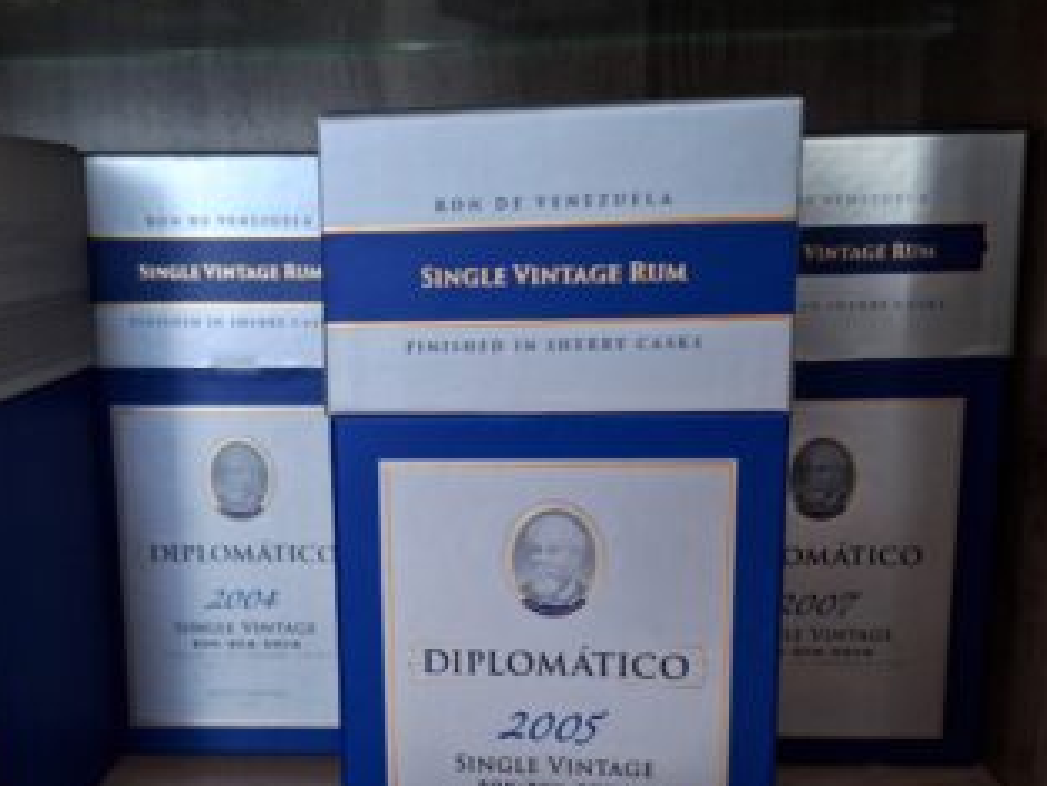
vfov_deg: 36.7
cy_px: 485
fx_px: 1180
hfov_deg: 47.4
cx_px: 385
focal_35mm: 39
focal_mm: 5.54
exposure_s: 1/20
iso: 640
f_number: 1.8
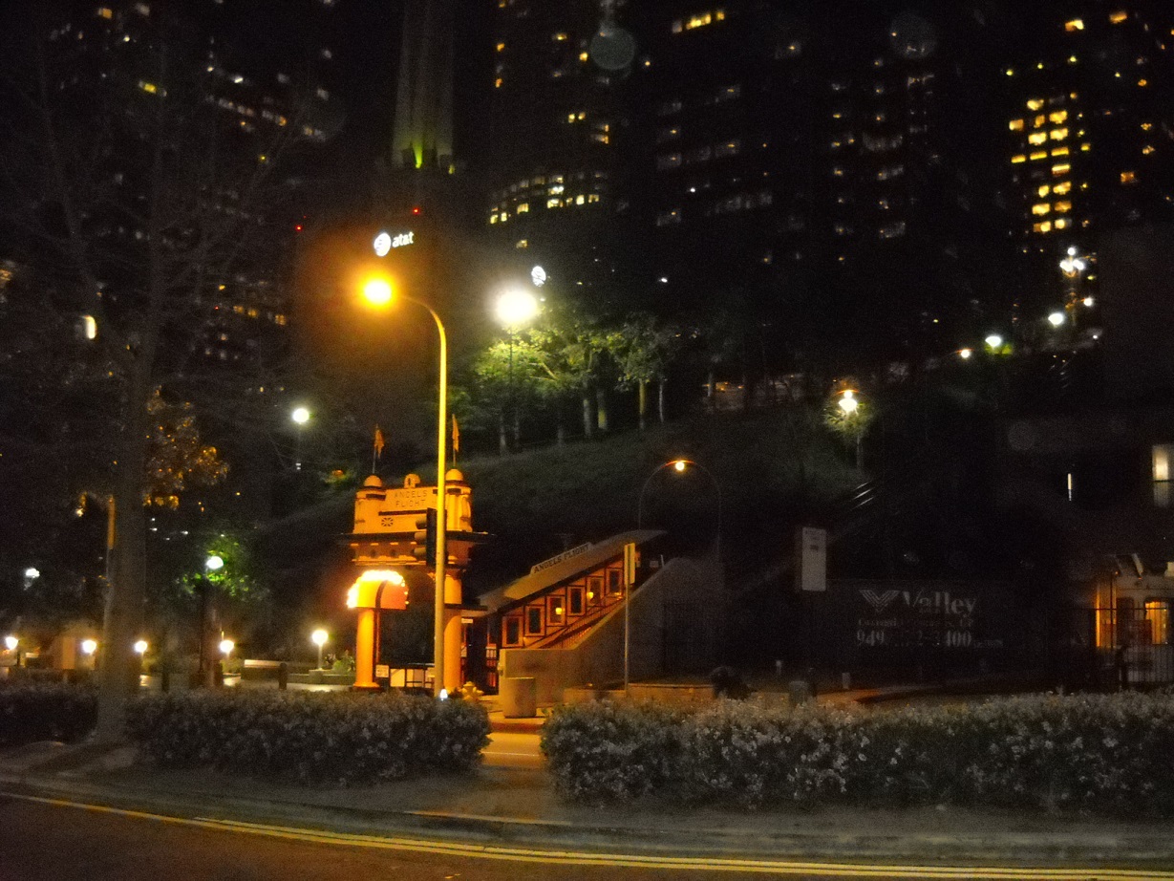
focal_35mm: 41
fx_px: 1391
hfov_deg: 45.8
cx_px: 587
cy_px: 440
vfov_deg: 35.1
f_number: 3.1
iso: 1600
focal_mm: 6.72
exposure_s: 1/30
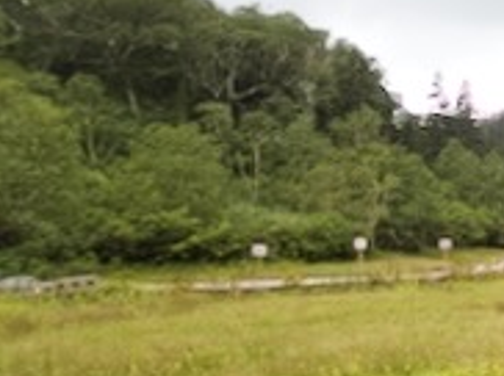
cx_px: 618
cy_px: 135
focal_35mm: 66
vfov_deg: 22.1
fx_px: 960
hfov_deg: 26.0
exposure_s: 1/640
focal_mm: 4.5
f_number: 2.8
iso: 100
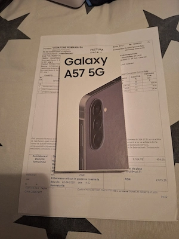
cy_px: 120
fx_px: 159
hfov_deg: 58.9
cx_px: 90
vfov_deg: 73.9
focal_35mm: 23
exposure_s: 1/33
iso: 320
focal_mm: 5.54
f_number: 1.8
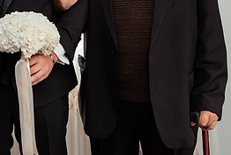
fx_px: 533
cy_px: -23
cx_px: 11
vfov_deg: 15.9
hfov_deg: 23.6
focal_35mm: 83
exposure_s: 1/250
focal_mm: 35
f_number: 2.8
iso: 500
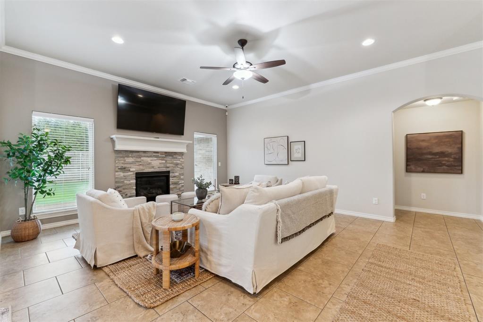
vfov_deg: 77.3
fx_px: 201
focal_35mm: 15
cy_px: 161
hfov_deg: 100.4
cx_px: 242
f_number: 8
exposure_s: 1/25
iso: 400
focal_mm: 10
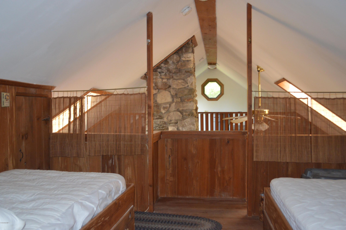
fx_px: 346
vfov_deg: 36.8
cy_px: 115
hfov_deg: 53.2
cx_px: 173
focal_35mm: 36
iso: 900
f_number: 4
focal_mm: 24
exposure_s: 1/60
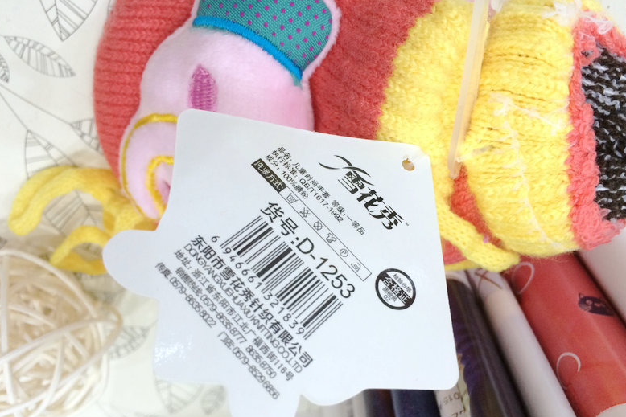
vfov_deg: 42.3
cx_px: 316
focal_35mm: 31
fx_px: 539
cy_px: 236
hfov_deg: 60.3
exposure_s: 1/33
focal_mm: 4.15
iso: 80
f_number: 2.2
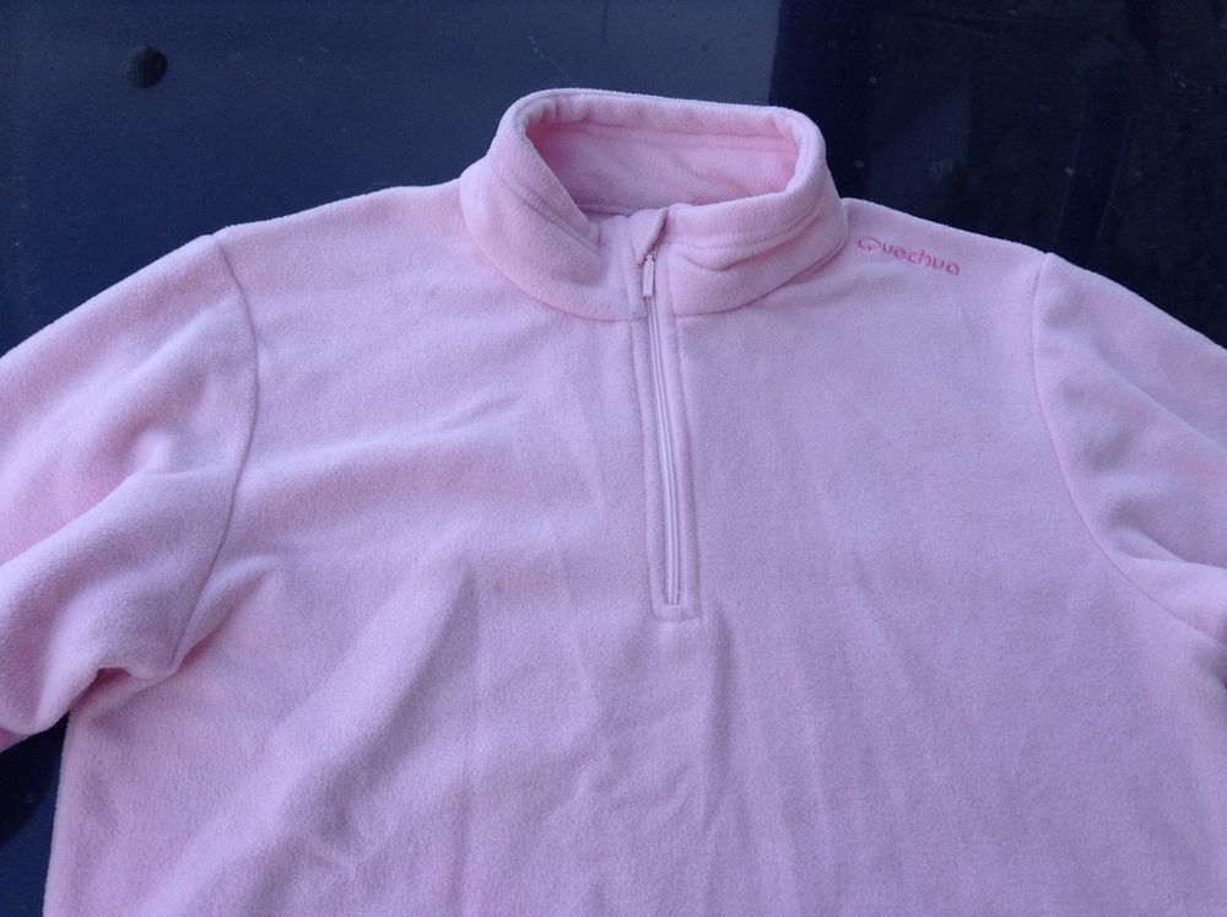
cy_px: 458
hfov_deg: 55.4
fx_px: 1168
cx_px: 614
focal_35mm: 33
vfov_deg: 42.8
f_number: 2.4
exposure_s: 1/135
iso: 25
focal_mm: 3.3
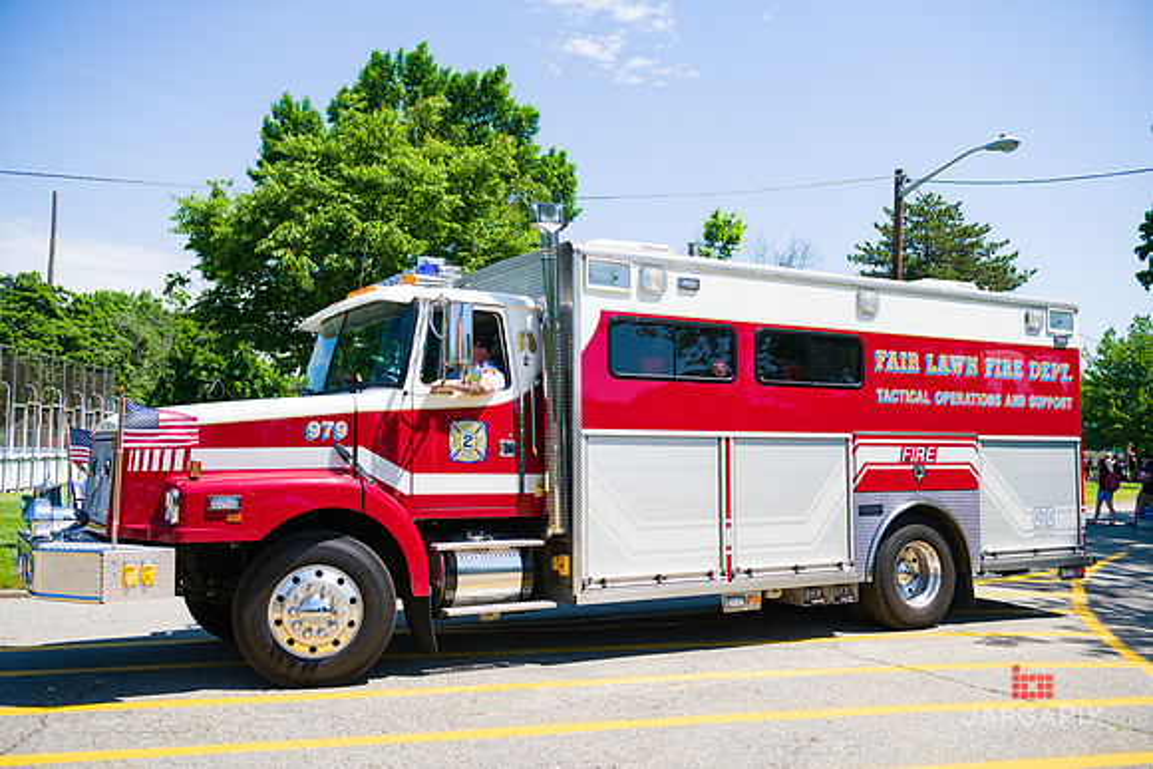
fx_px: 1089
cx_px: 576
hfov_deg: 55.8
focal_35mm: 34
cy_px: 384
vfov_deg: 38.9
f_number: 5
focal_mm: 34
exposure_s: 1/1600
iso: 200
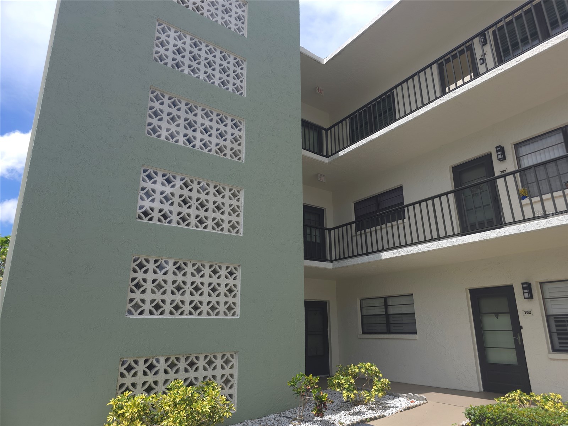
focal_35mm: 23
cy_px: 213
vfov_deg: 58.9
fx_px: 377
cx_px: 284
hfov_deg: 73.9
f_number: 1.7
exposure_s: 1/474
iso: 12
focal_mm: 6.3
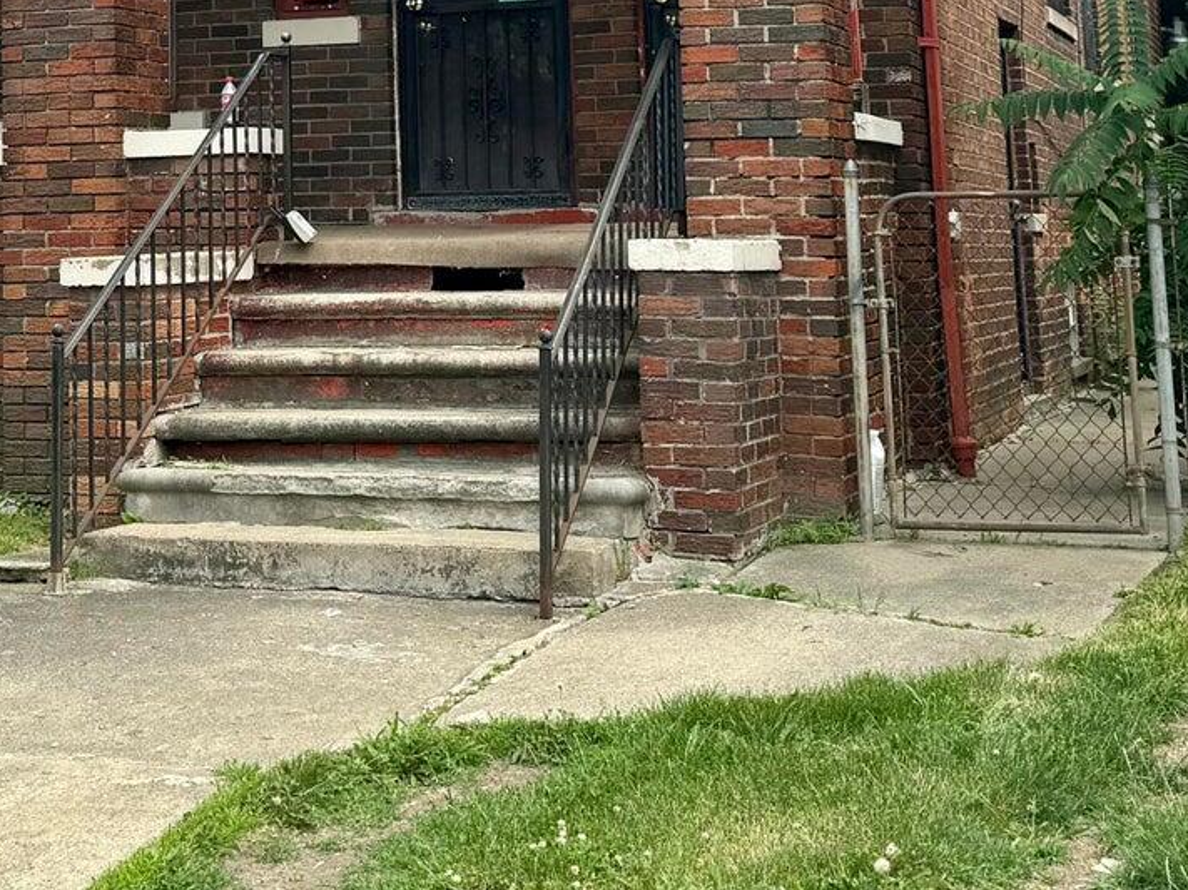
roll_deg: +0.7
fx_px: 2471
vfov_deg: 19.5
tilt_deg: +8.3
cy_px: -124
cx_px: 302
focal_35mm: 72
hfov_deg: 26.7
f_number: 1.78
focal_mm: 6.76
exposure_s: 1/1980
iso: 80
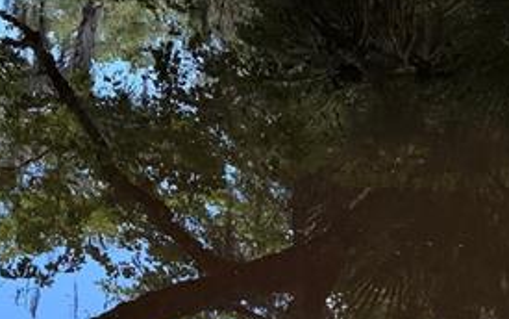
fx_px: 1540
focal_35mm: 111
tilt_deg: -4.8
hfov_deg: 18.7
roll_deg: -3.0
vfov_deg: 11.1
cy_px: -243
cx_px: 181
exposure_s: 1/183
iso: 80
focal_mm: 6.76
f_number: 1.78
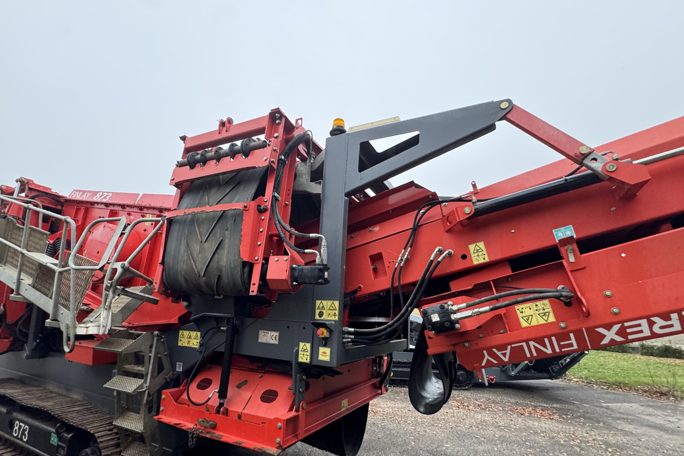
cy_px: 270
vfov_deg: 66.8
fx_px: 342
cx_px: 323
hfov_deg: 89.9
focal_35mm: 18
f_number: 2.2
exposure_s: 1/60
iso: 500
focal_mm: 2.22
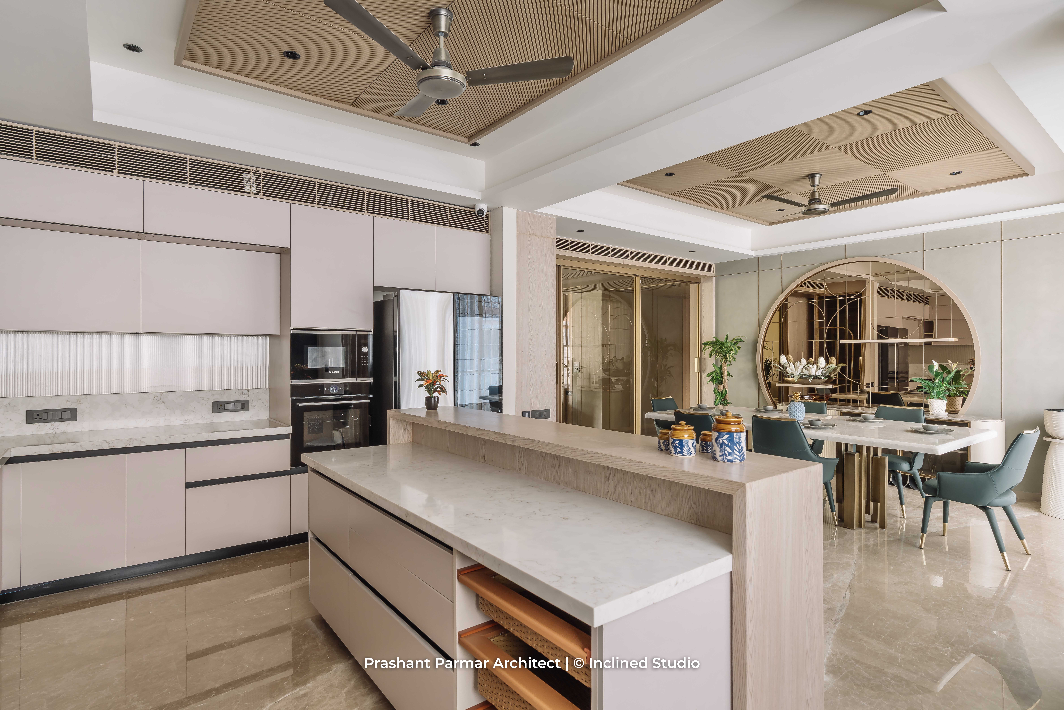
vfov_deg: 67.4
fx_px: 532
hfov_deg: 90.0
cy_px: 355
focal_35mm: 18
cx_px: 532
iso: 160
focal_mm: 18
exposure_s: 1
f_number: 8
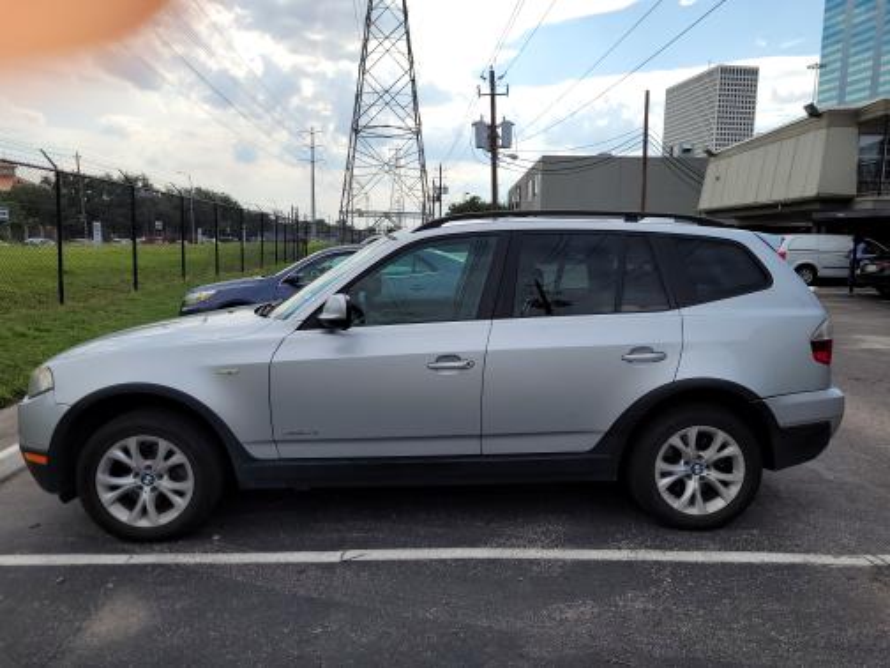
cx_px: 445
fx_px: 668
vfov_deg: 53.1
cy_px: 334
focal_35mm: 26
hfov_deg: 67.3
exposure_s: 1/2510
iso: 40
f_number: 1.8
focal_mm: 5.4
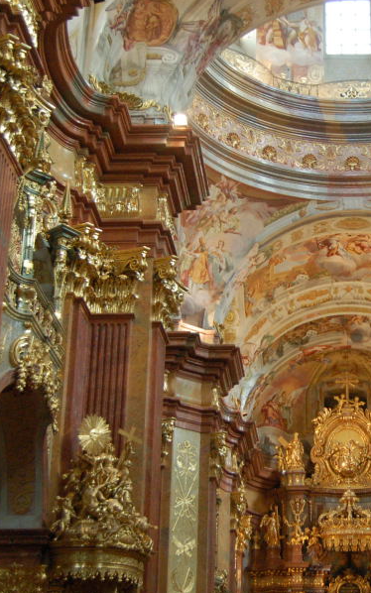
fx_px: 1100
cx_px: 335
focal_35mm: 68
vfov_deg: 30.2
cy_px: 286
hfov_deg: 18.8
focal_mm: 26
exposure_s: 1/60
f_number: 4.2
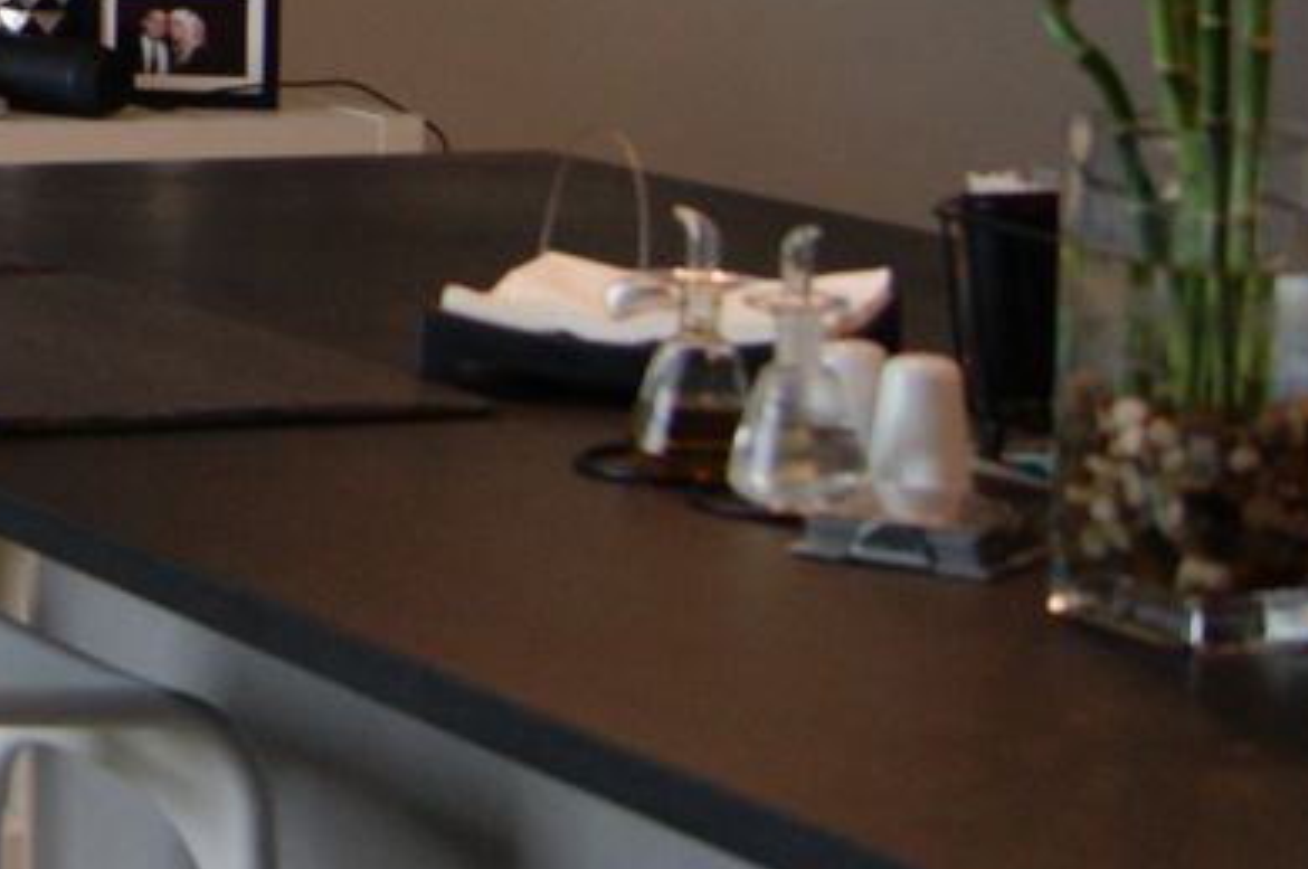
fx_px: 4826
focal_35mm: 133
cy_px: -315
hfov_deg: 13.7
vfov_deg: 10.0
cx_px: -1113
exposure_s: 1/30
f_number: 3.5
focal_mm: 18
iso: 160
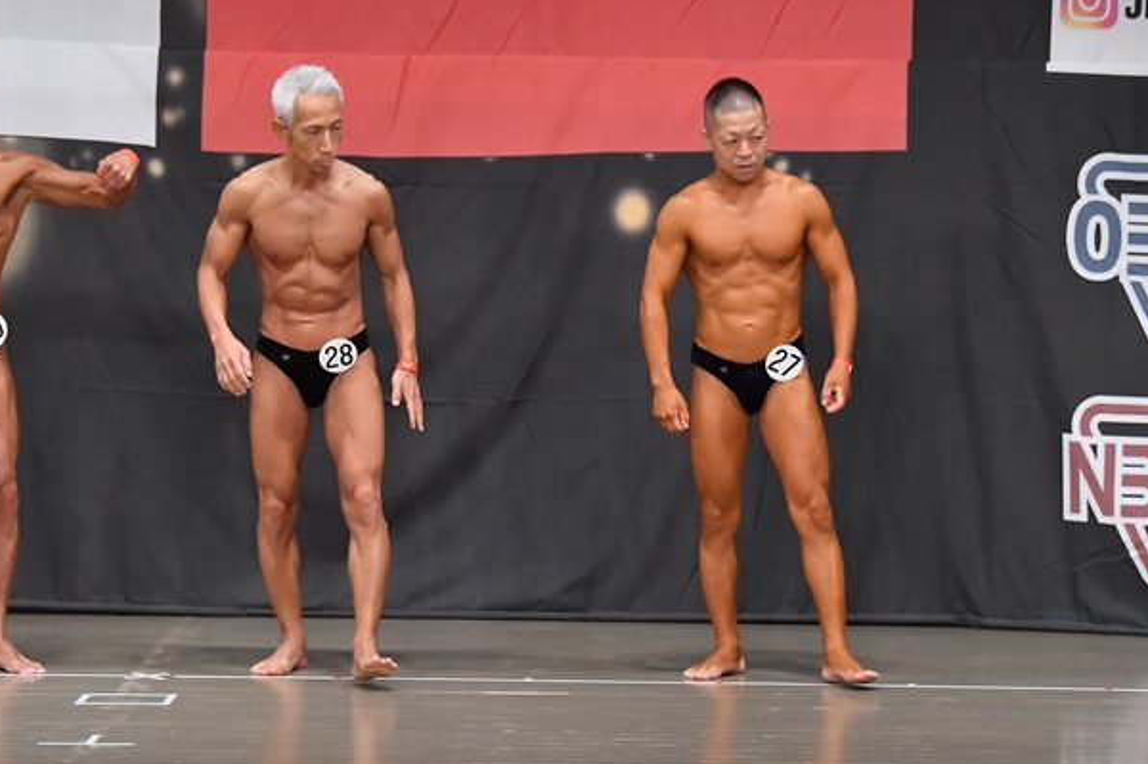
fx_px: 6914
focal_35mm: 217
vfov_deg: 6.3
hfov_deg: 9.5
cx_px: 590
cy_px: 366
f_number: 5.6
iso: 5000
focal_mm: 112
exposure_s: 1/400
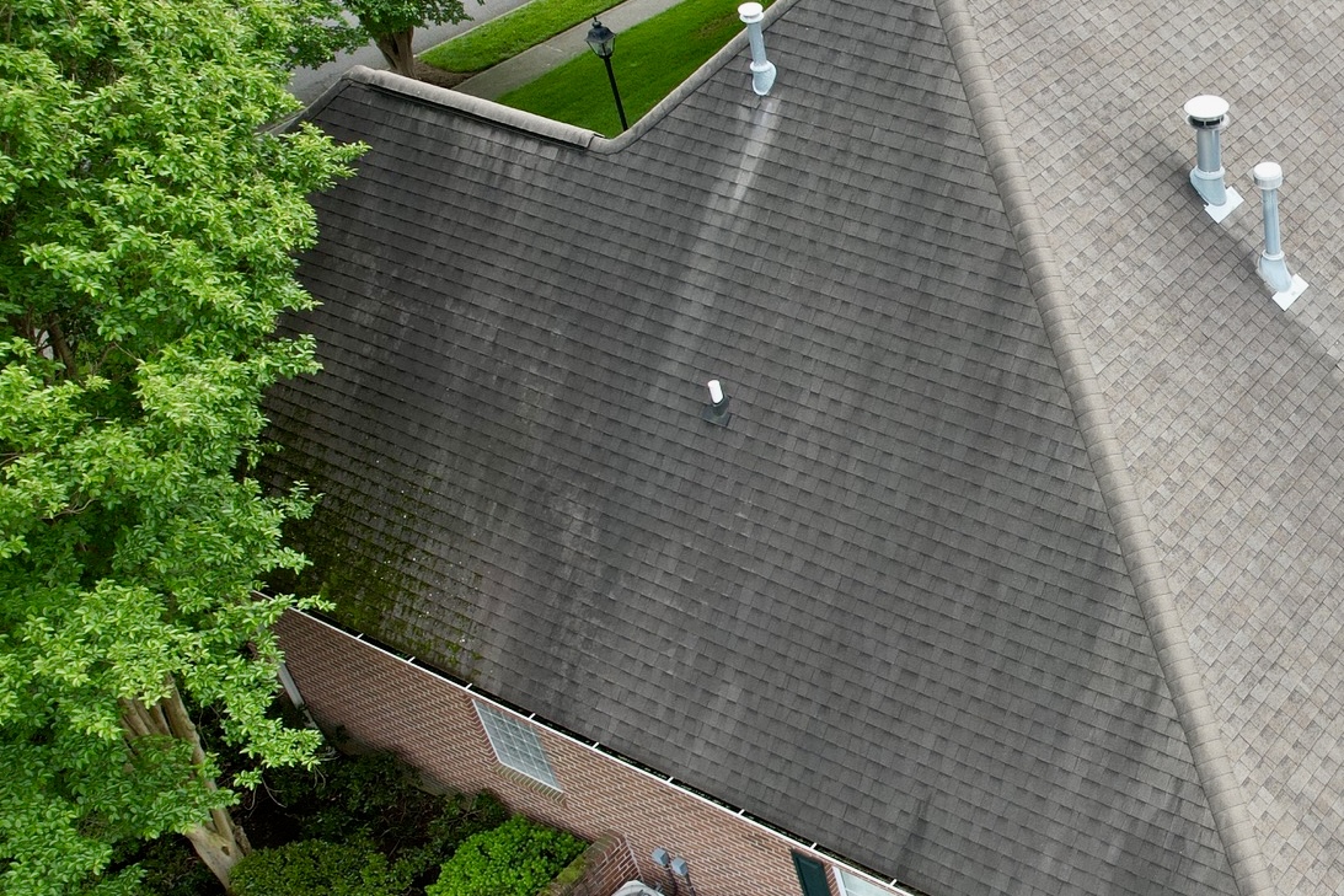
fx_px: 821
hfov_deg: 78.6
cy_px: 448
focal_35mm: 22
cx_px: 672
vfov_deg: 57.2
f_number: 2.8
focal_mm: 8.38
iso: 100
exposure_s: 1/400
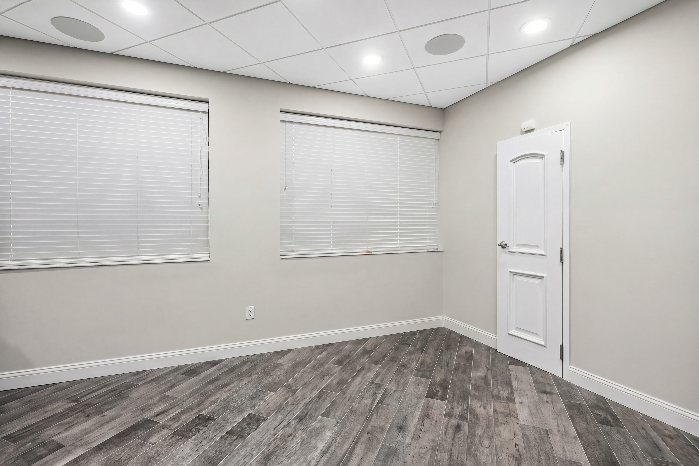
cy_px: 233
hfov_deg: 96.7
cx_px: 350
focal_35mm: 16
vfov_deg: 73.7
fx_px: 311
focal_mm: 16
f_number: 8
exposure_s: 1/8
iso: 400
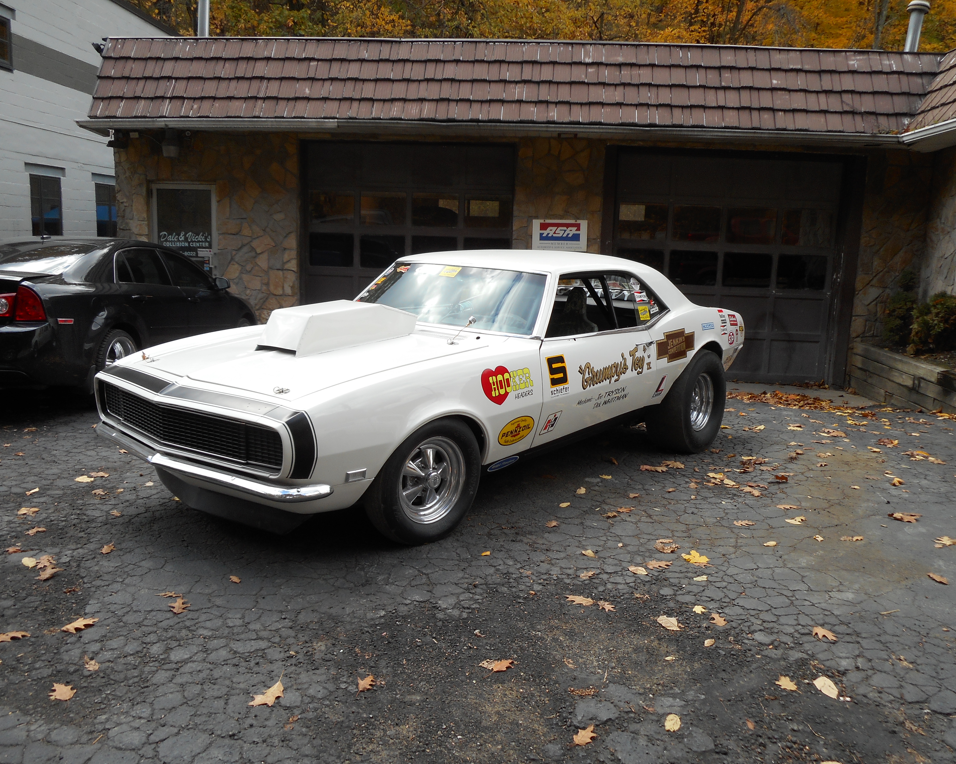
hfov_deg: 57.2
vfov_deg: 47.1
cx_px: 477
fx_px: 877
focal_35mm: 31
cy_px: 389
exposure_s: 1/160
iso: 80
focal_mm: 5.2
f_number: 4
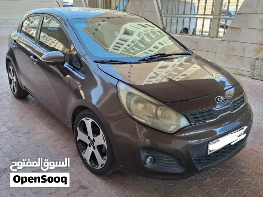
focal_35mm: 23
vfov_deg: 58.9
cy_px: 98
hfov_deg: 73.9
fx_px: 175
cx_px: 132
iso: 40
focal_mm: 5.54
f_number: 1.8
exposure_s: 1/476
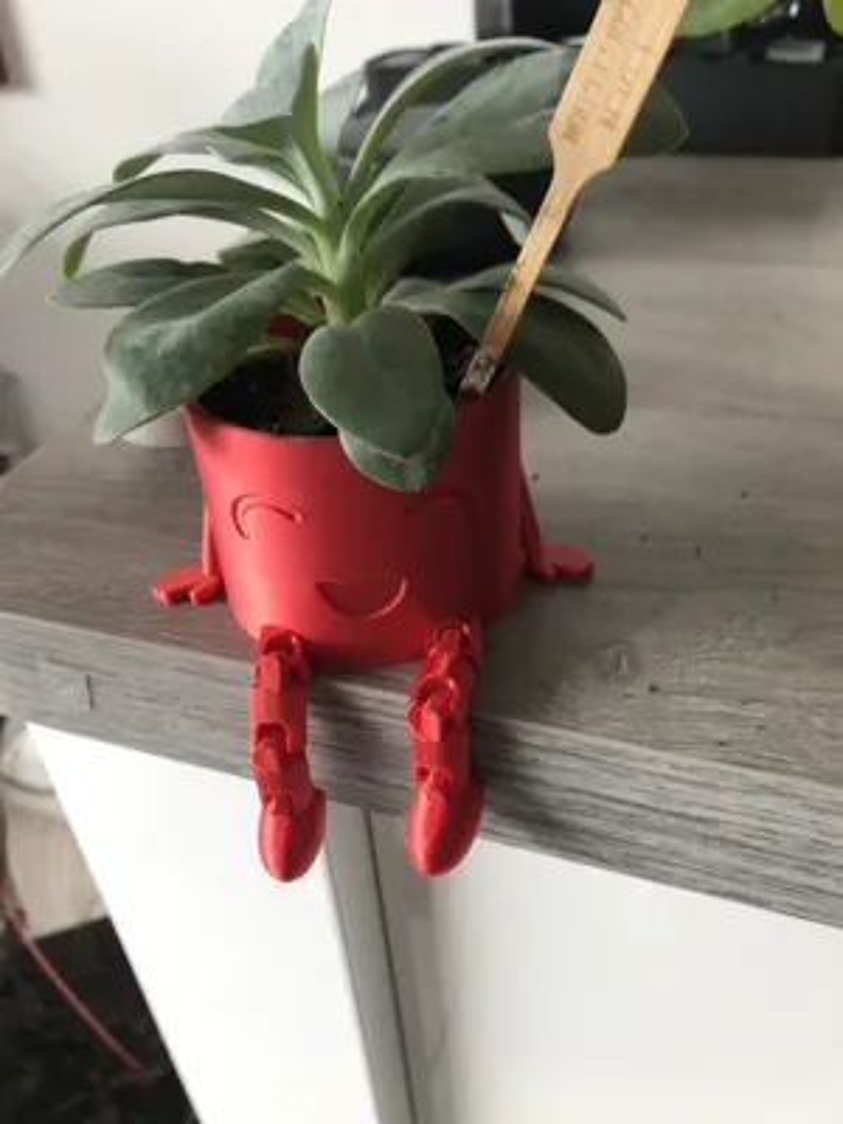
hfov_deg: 49.7
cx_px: 422
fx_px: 909
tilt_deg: -34.3
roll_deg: +3.2
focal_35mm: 28
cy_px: 562
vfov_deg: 63.4
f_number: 1.8
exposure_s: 1/100
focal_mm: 3.99
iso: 32
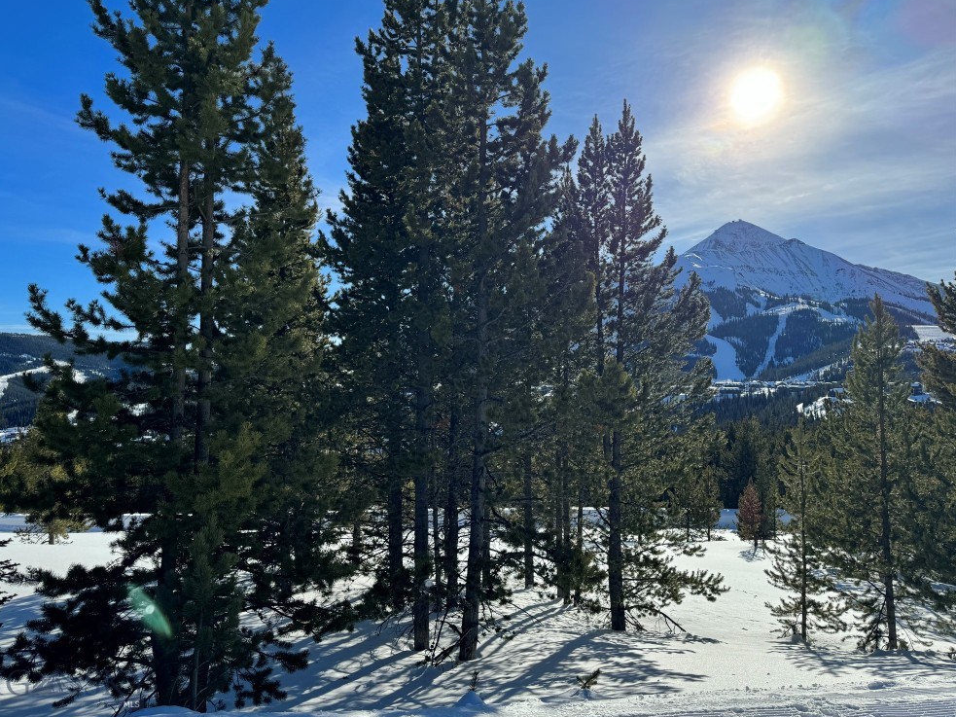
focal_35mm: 25
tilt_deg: +3.2
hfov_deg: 69.4
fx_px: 690
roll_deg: -1.8
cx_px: 459
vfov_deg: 54.9
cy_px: 351
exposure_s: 1/7092
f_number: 1.78
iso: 80
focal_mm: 6.86
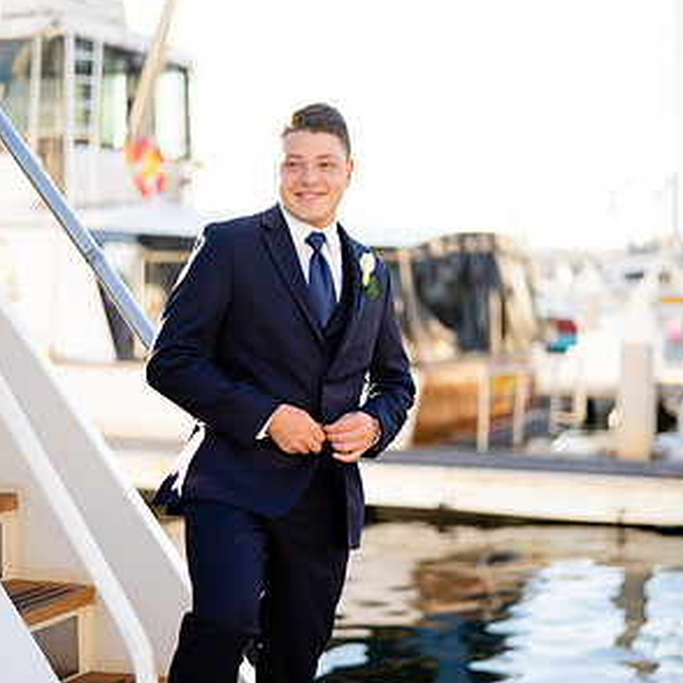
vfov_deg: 26.5
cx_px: 342
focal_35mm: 65
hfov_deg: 26.5
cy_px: 397
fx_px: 1451
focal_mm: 50
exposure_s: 1/1600
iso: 160
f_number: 1.4
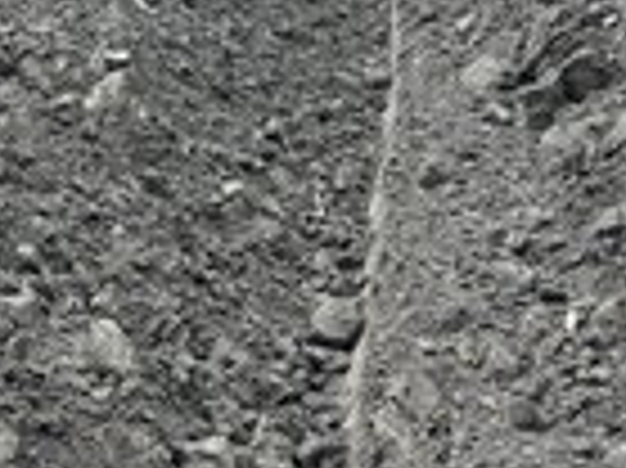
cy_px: 234
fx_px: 1247
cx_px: 36
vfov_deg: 21.3
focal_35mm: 69
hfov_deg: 27.0
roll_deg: -0.1
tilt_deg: -18.2
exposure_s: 1/249
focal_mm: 6.76
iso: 80
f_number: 1.78
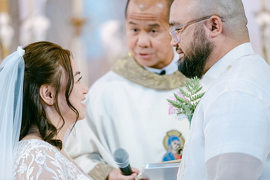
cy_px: 90
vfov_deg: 6.5
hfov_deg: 9.8
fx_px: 1583
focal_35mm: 211
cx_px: 135
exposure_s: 1/110
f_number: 2.8
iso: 2500
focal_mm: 140
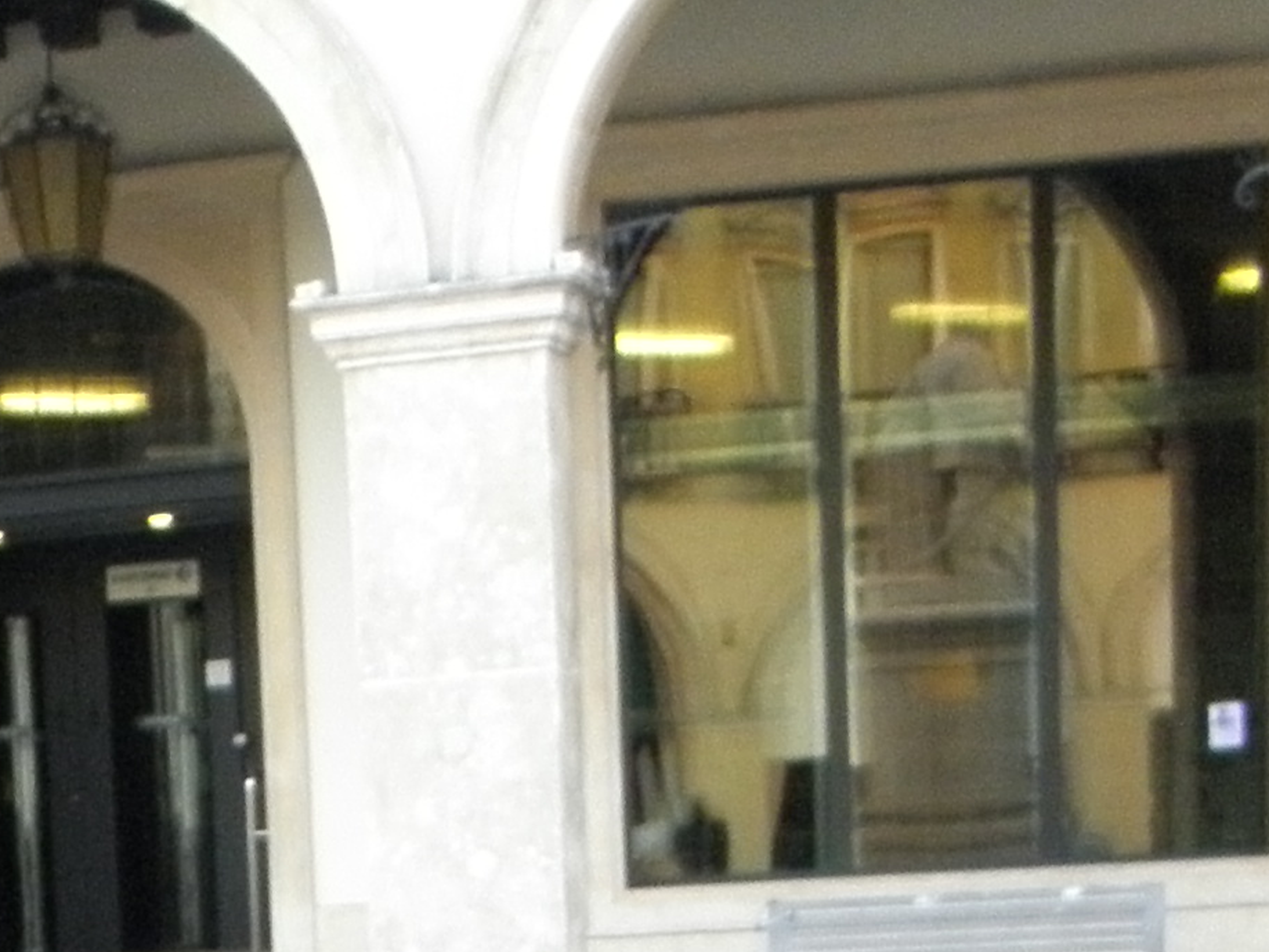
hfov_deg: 15.0
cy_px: 2052
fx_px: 4437
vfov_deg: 10.9
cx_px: -684
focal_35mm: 121
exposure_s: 1/30
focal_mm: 5
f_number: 3.5
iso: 200
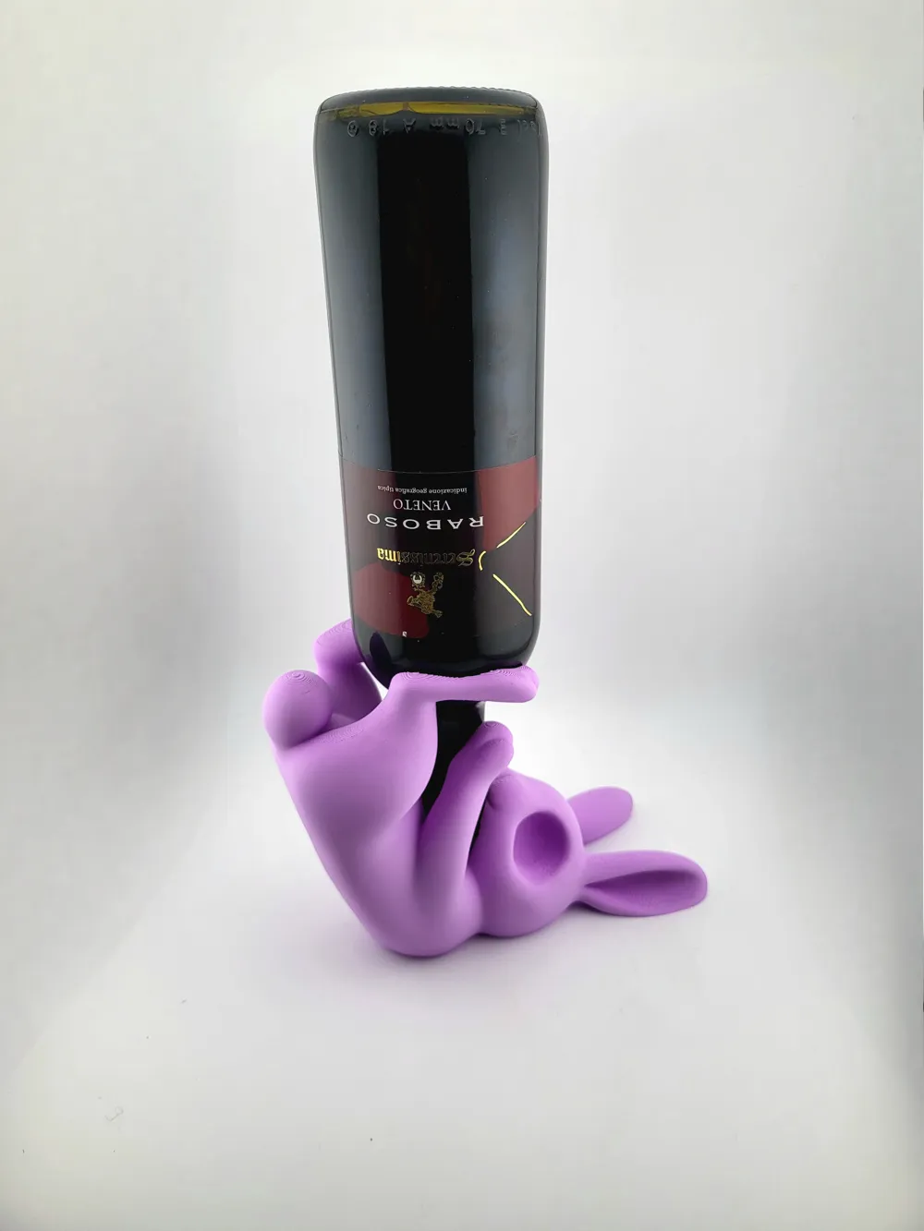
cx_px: 462
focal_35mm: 24
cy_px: 616
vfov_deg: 71.6
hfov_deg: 56.8
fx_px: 854
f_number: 1.8
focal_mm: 5
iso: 40
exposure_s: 1/1111
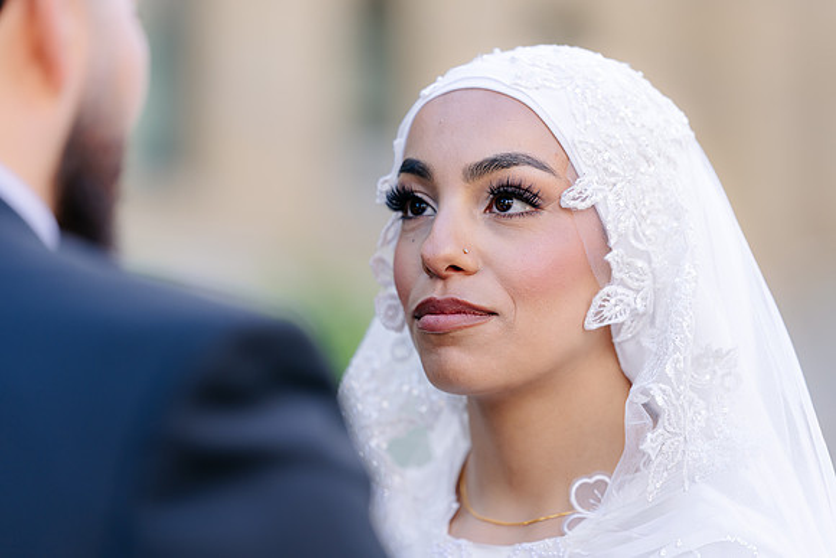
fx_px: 3484
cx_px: 418
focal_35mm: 150
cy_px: 279
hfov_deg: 13.7
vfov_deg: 9.2
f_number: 2.5
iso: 200
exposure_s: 1/1000
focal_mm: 150
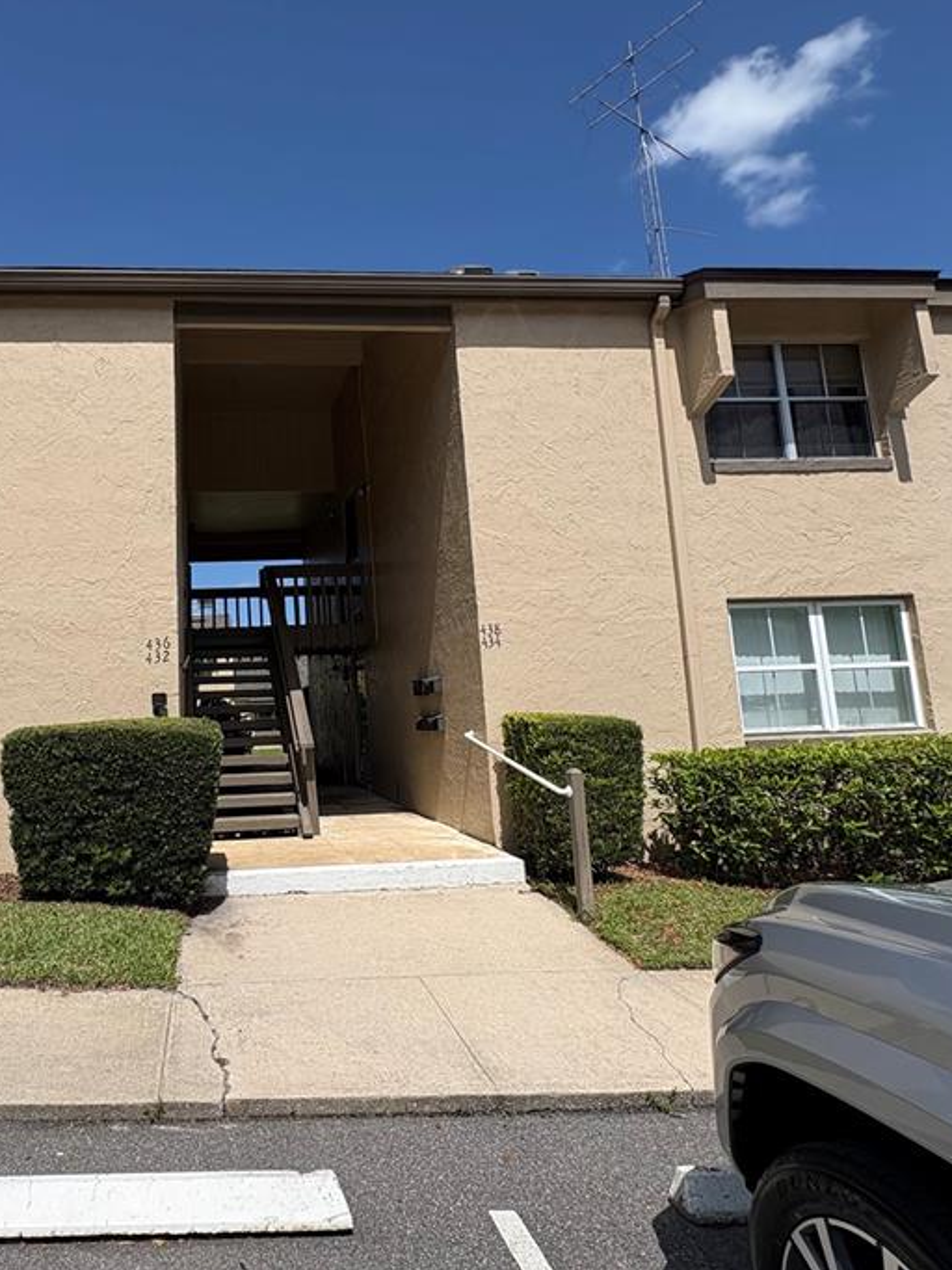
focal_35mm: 21
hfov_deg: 60.5
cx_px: 257
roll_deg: +2.1
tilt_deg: +9.1
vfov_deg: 79.0
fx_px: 770
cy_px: 606
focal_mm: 2.22
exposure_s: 1/3106
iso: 50
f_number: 2.2
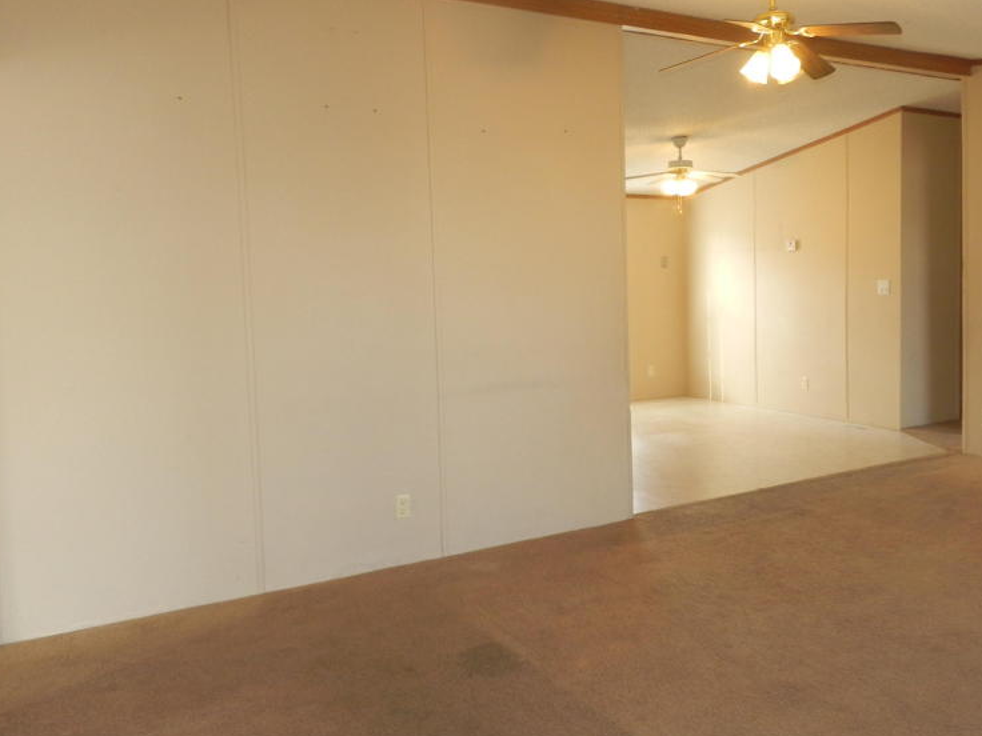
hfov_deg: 55.4
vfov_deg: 44.1
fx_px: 908
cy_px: 328
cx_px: 671
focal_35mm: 32
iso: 180
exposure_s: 1/30
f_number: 3.4
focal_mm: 4
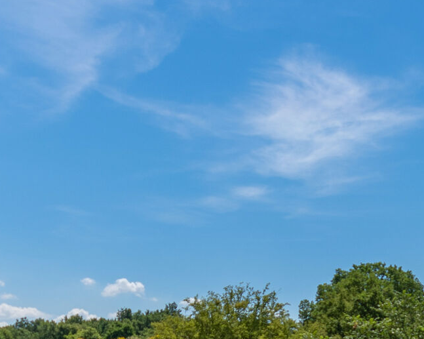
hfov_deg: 28.3
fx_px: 815
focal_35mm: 65
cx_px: 363
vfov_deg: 21.3
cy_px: 436
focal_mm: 16
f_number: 5
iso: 100
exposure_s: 1/800
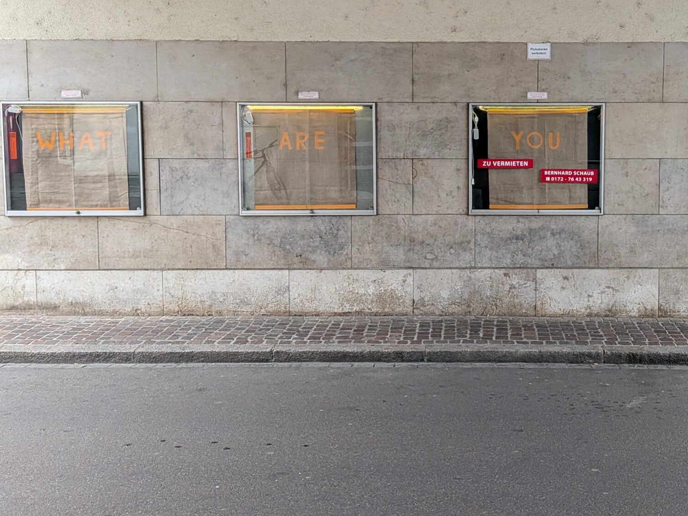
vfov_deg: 34.8
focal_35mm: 41
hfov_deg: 44.6
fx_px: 815
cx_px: 498
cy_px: 170
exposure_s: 1/2262
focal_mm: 4.53
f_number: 1.7
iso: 1035
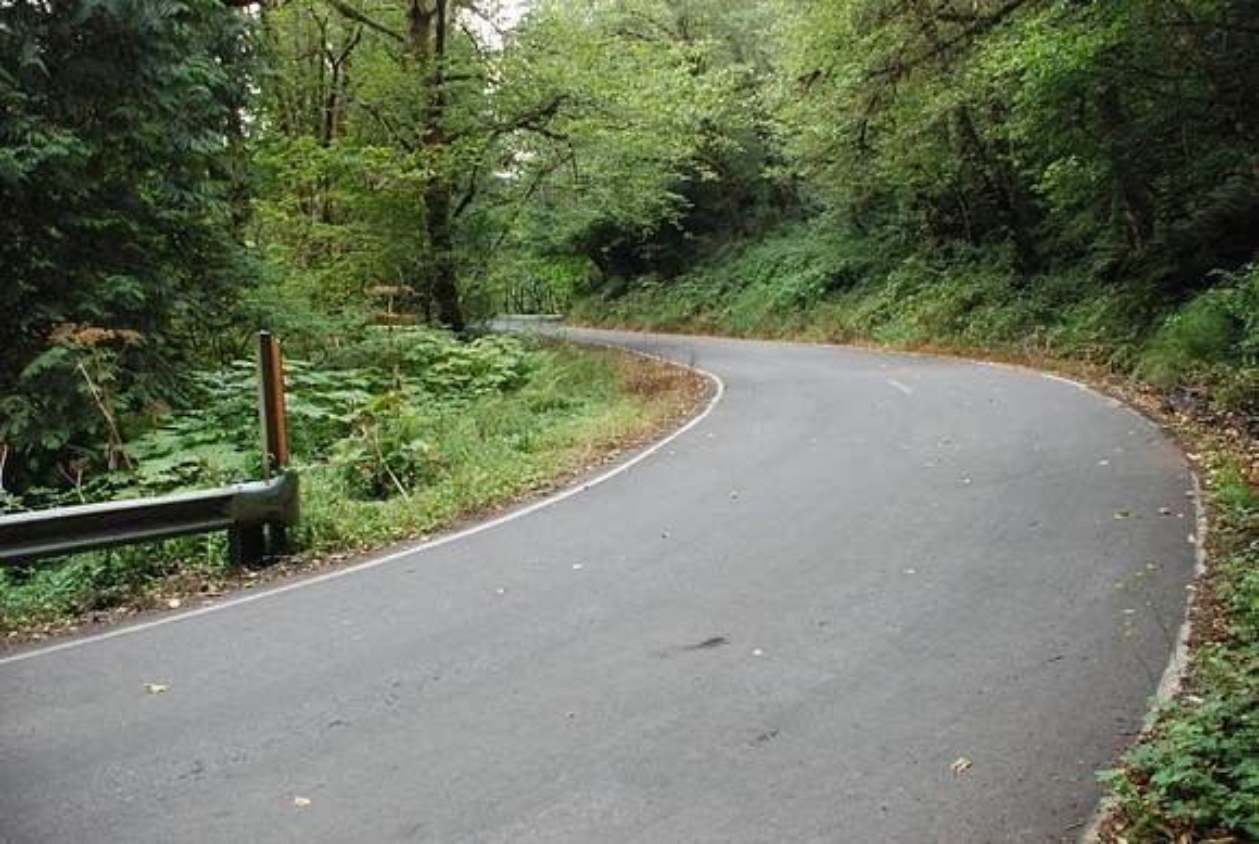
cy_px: 422
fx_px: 946
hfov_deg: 67.3
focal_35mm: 27
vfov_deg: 48.1
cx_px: 630
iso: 1600
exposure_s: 1/250
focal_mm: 18
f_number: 4
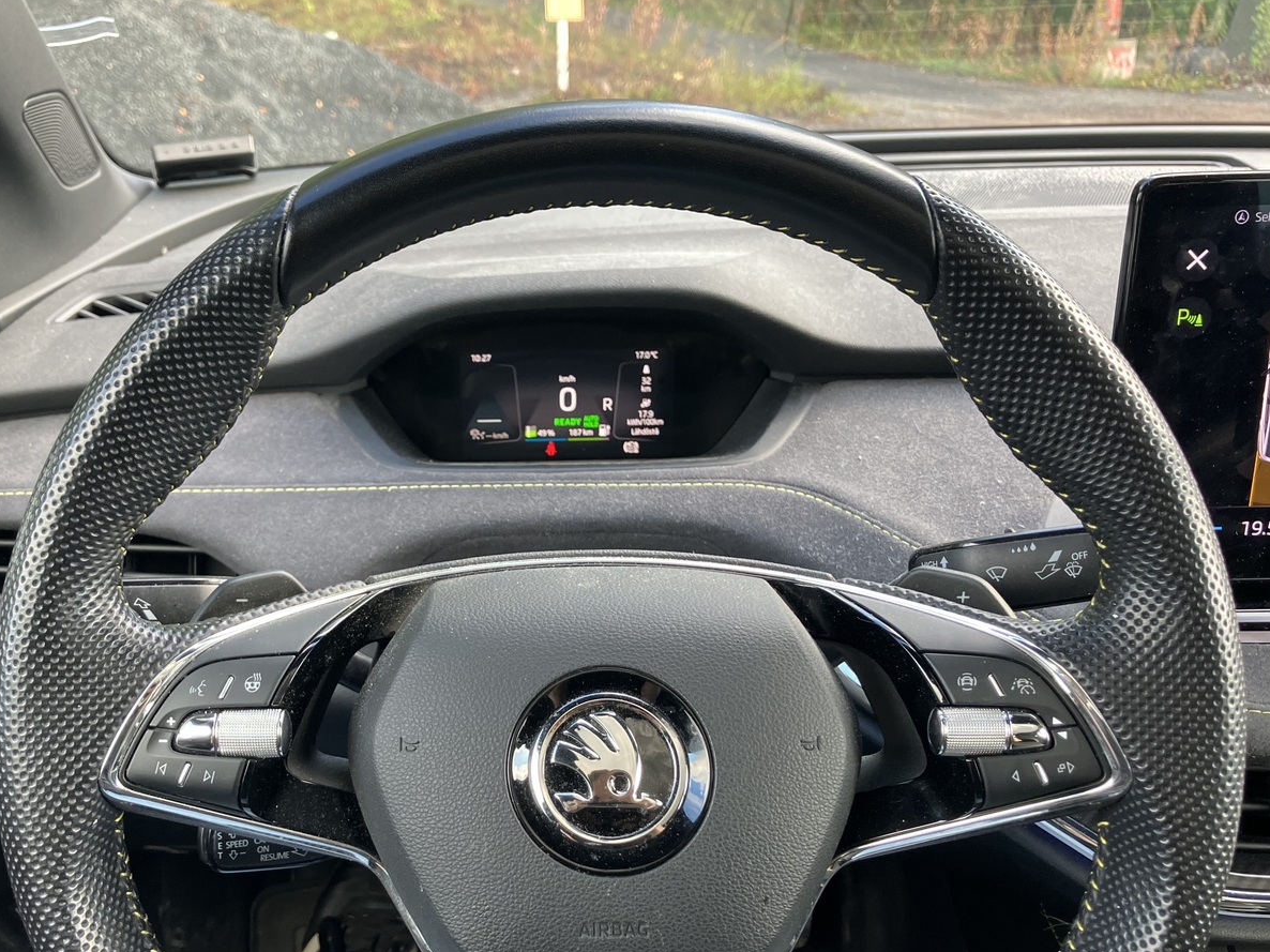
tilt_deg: -21.8
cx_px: 509
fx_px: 1247
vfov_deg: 41.6
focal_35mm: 34
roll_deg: +0.9
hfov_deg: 53.6
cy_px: 575
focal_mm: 3.99
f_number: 1.8
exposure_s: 1/101
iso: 80
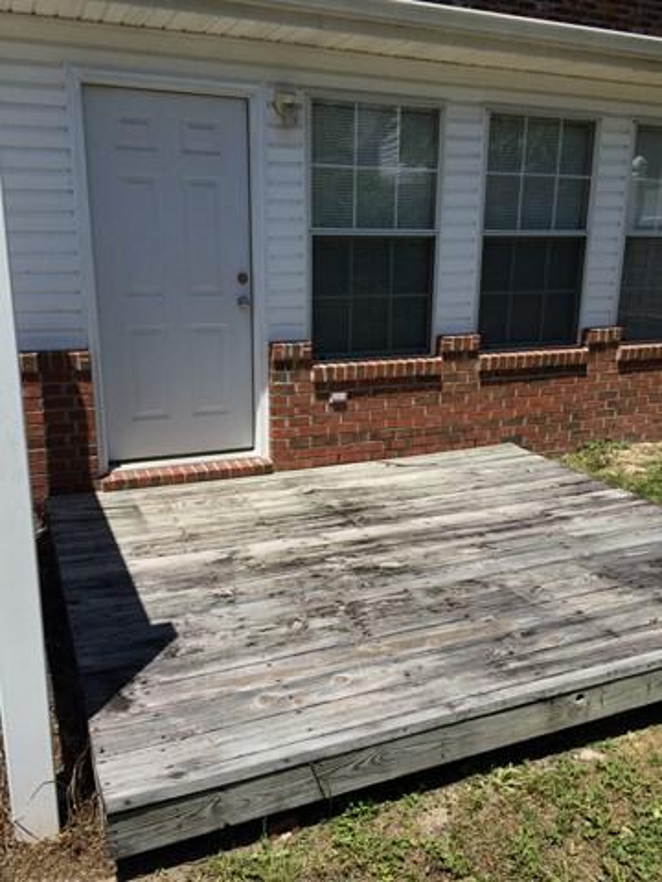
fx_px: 739
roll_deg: +0.4
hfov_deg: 48.2
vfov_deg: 61.7
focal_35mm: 29
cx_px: 331
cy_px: 441
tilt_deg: -14.1
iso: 32
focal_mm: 4.15
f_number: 2.2
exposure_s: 1/2564
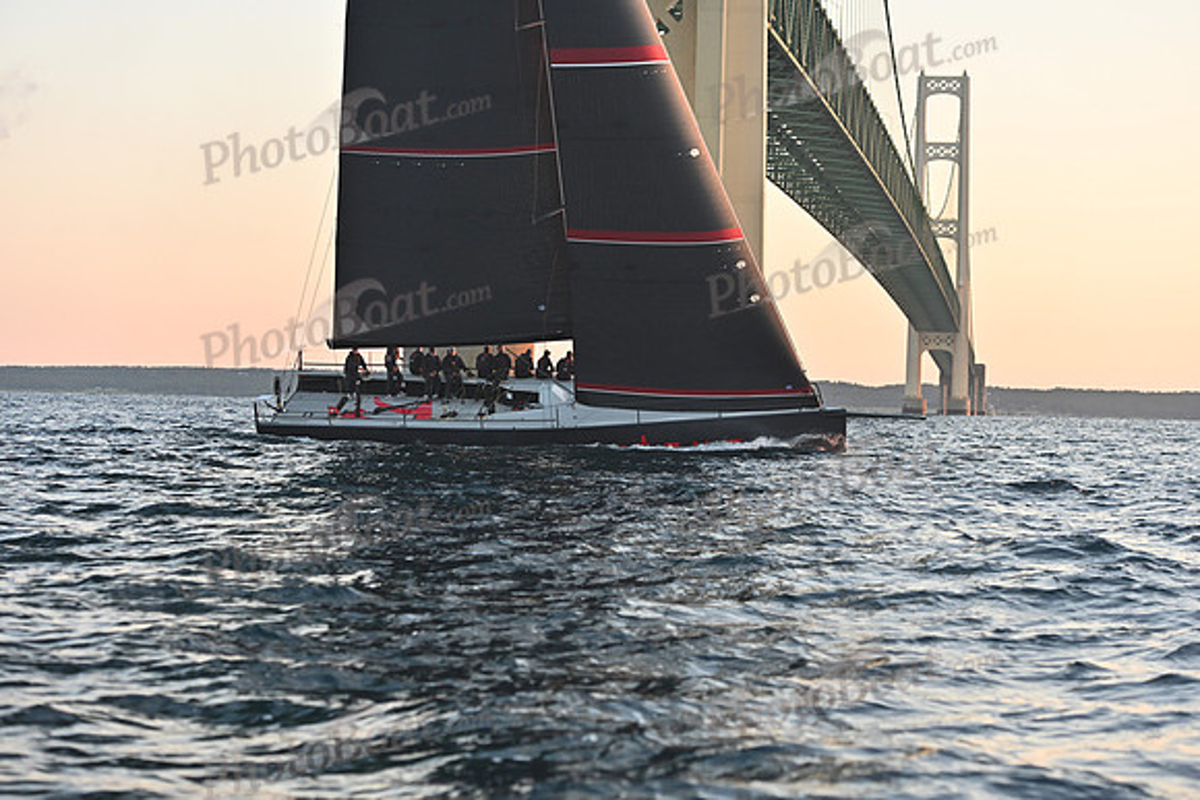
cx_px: 600
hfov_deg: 23.6
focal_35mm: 86
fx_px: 2867
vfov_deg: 15.9
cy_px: 400
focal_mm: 86
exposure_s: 1/640
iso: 800
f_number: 4.5
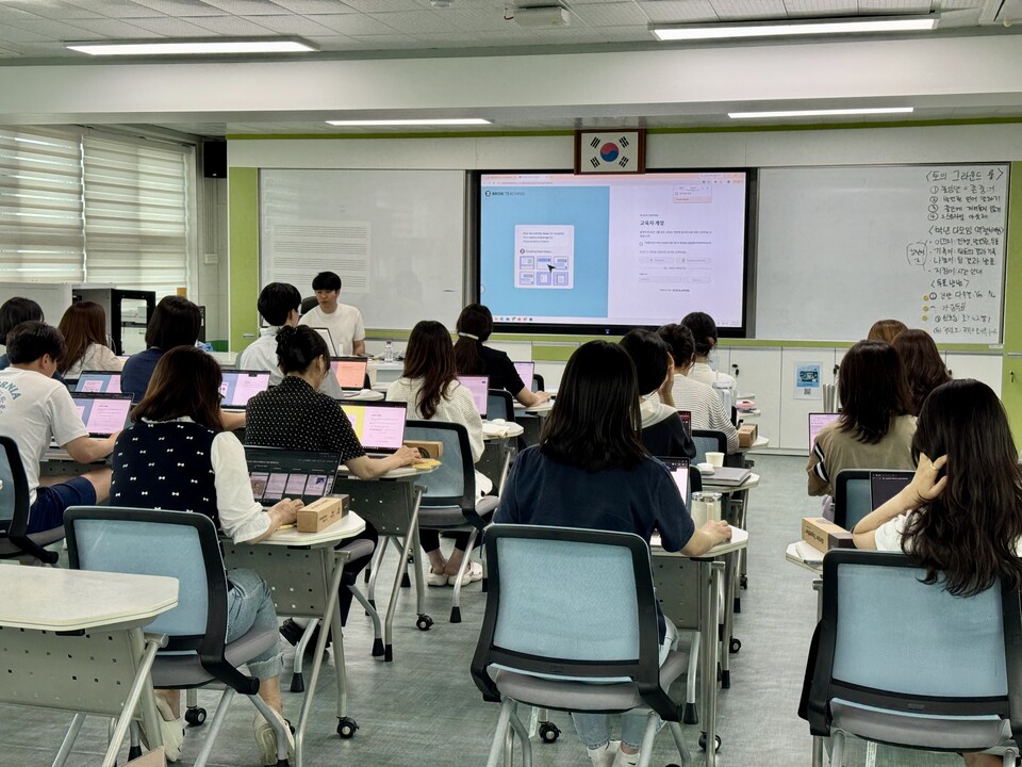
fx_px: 1417
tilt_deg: -5.4
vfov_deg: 30.3
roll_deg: -0.1
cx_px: 511
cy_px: 384
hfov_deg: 39.7
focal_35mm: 48
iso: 64
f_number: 1.78
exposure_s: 1/120
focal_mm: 6.76
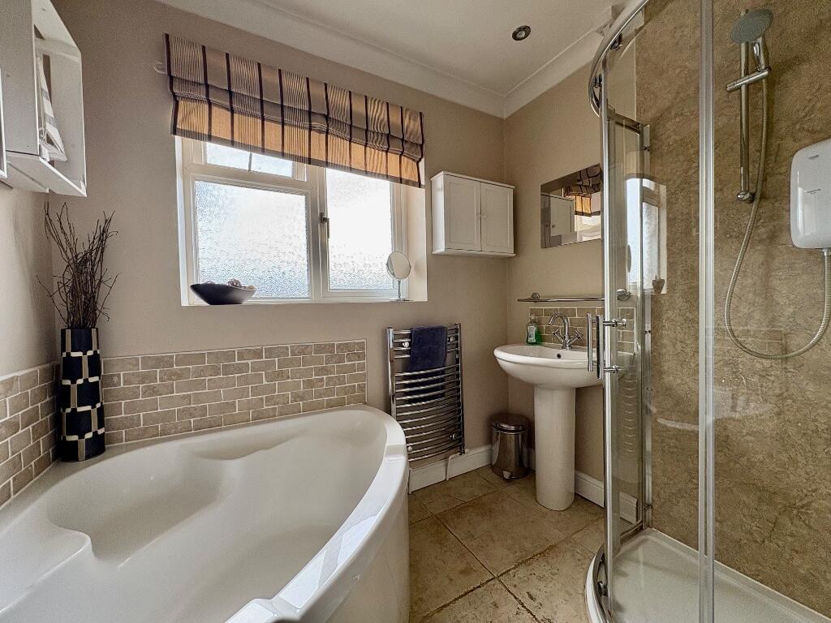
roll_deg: +0.6
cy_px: 312
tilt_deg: +0.0
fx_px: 336
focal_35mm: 14
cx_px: 416
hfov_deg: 102.1
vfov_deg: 85.7
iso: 50
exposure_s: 1/99
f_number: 2.2
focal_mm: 2.22
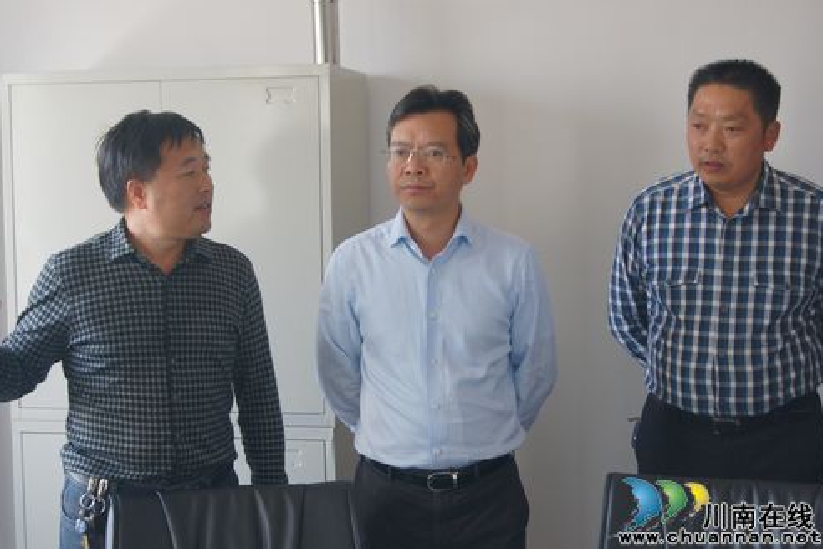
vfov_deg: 22.3
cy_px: 274
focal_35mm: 61
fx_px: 1394
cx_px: 417
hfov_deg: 32.9
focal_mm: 40
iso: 320
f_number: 5
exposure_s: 1/60
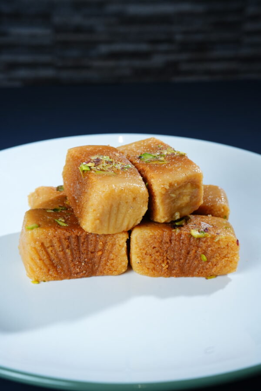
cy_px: 196
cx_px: 130
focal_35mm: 50
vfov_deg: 39.6
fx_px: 544
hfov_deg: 27.0
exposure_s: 1/100
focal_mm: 50
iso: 640
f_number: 7.1
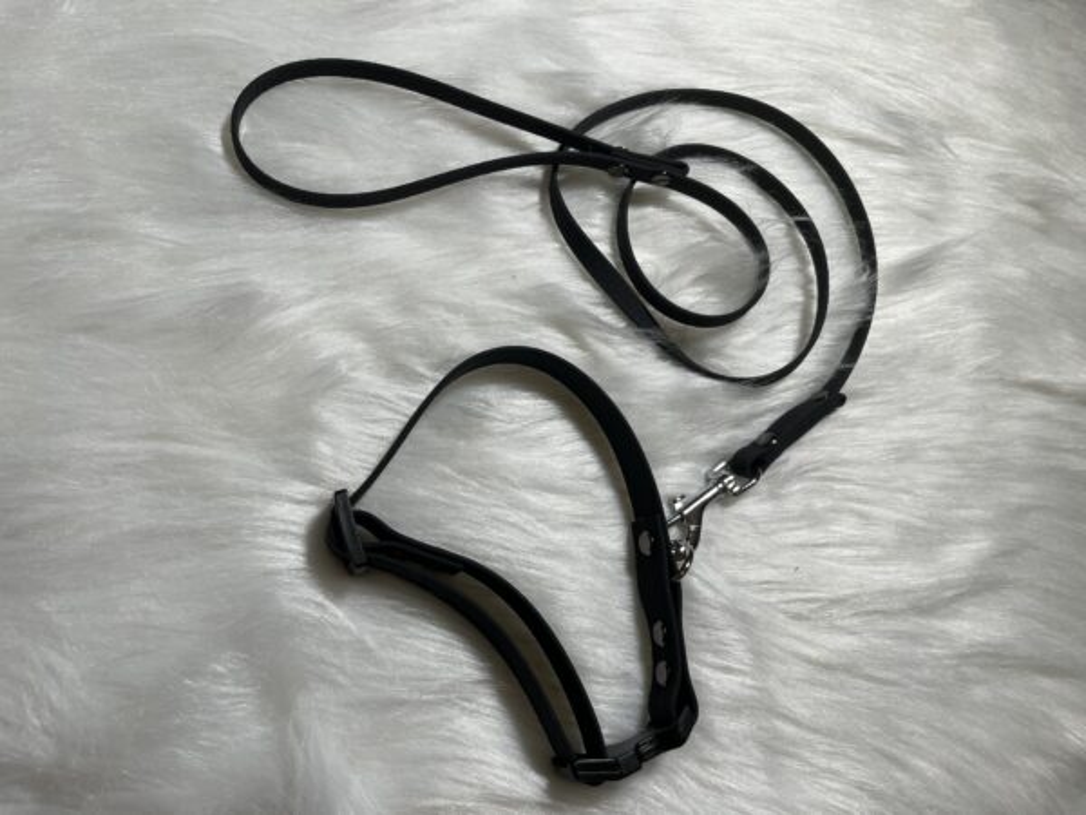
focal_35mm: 26
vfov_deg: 53.1
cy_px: 408
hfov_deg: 67.3
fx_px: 816
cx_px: 543
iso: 50
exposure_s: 1/100
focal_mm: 5.1
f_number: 1.6
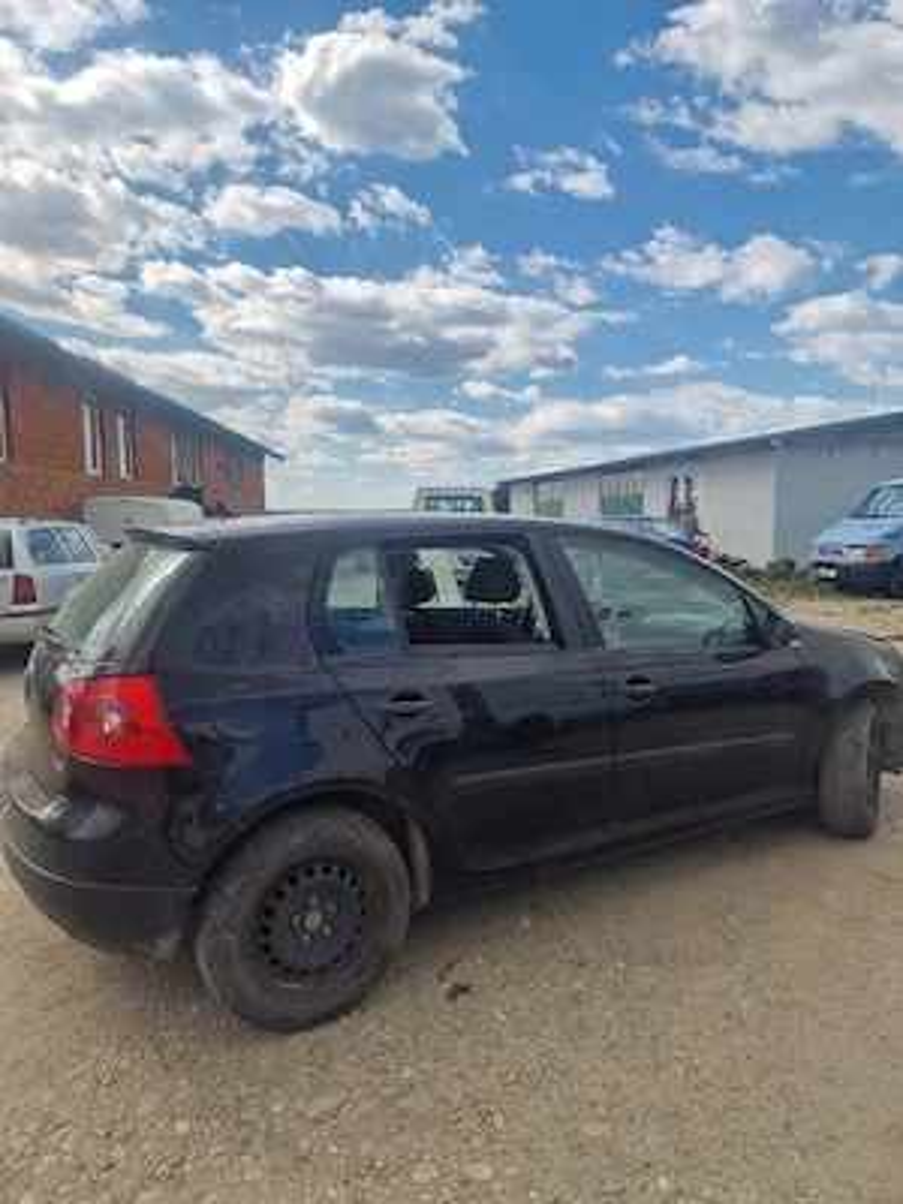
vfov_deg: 73.9
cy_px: 602
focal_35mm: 23
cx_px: 452
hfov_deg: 58.9
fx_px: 800
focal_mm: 6.4
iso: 50
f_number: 1.8
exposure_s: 1/1250
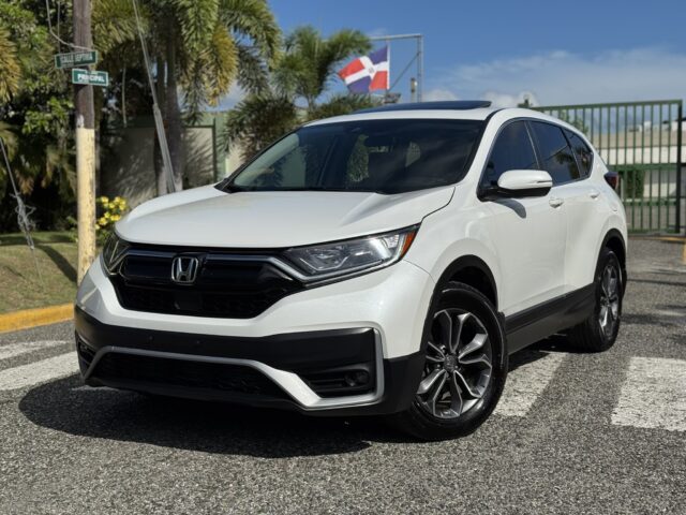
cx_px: 343
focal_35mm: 48
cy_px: 258
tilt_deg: -3.8
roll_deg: +0.4
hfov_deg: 39.7
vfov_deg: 30.3
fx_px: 951
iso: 80
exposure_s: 1/12500
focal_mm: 6.76
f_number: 1.78
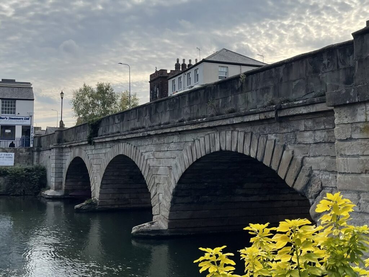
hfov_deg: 69.4
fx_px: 266
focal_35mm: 25
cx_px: 184
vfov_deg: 54.9
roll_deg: -1.2
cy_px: 138
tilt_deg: +4.1
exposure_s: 1/3559
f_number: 1.6
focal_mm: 5.1
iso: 32
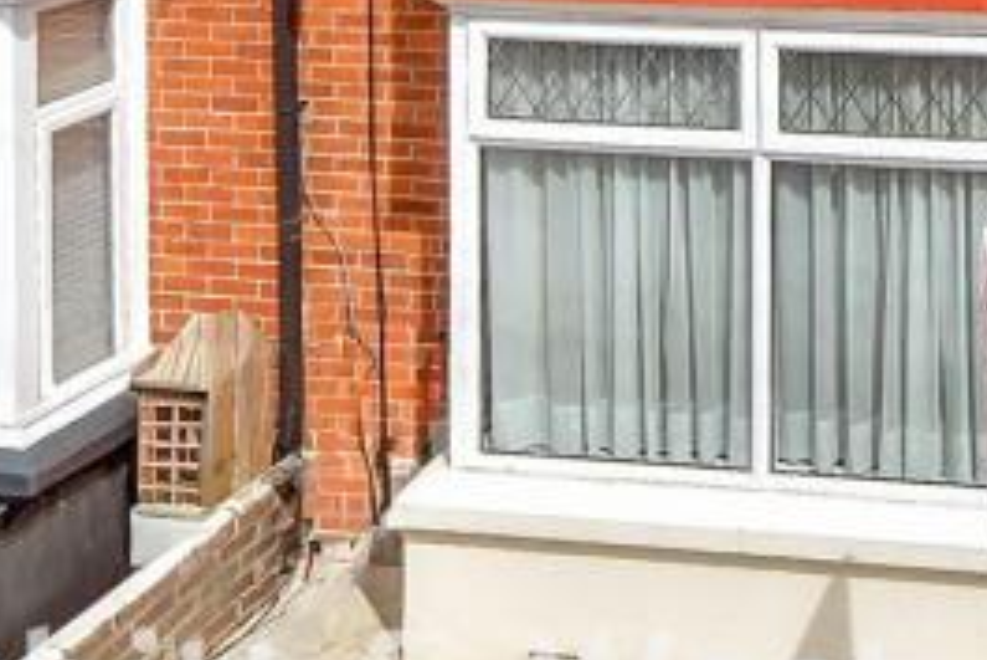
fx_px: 1591
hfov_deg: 32.7
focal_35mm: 58
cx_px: 886
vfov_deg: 21.4
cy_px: -177
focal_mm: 10
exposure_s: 1/500
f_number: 8
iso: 250
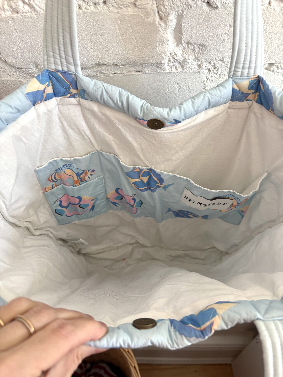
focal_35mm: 26
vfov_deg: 67.3
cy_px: 188
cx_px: 142
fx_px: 283
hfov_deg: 53.1
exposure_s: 1/71
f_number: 1.6
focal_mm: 5.96
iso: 125
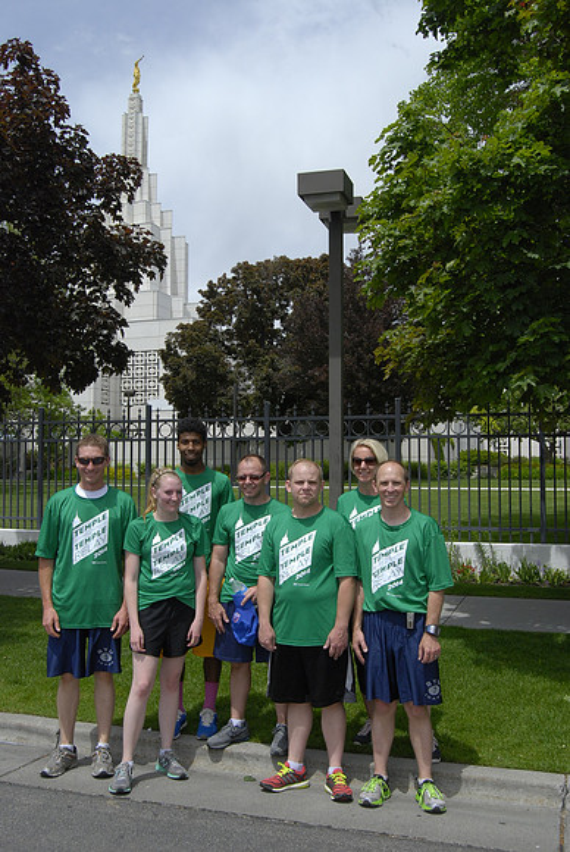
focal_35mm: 36
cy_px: 426
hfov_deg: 37.0
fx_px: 853
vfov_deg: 53.1
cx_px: 285
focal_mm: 24
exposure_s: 1/800
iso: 400
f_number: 10
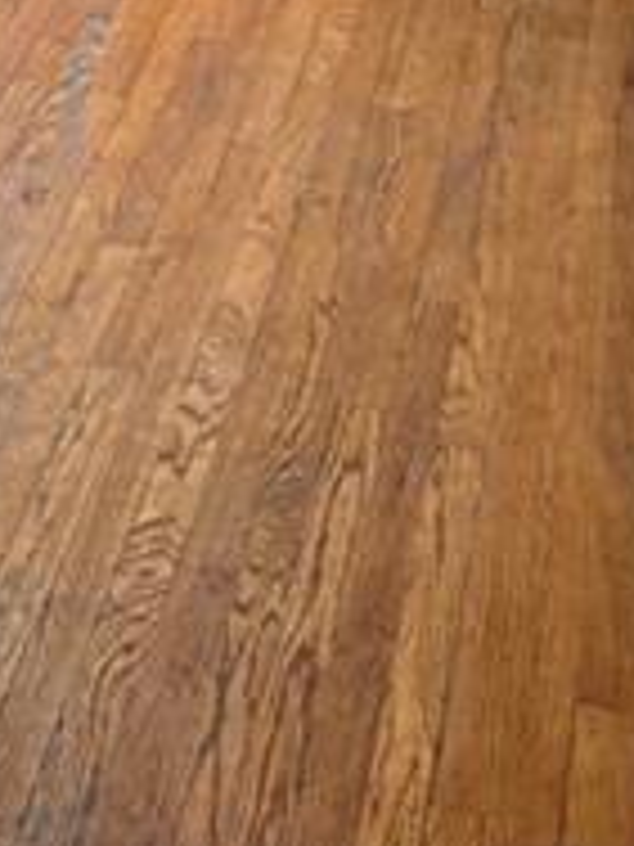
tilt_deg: -9.5
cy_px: -634
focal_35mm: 98
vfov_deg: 16.9
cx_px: -94
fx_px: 2393
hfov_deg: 14.7
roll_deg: +0.7
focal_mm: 6.76
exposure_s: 1/60
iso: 250
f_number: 1.78
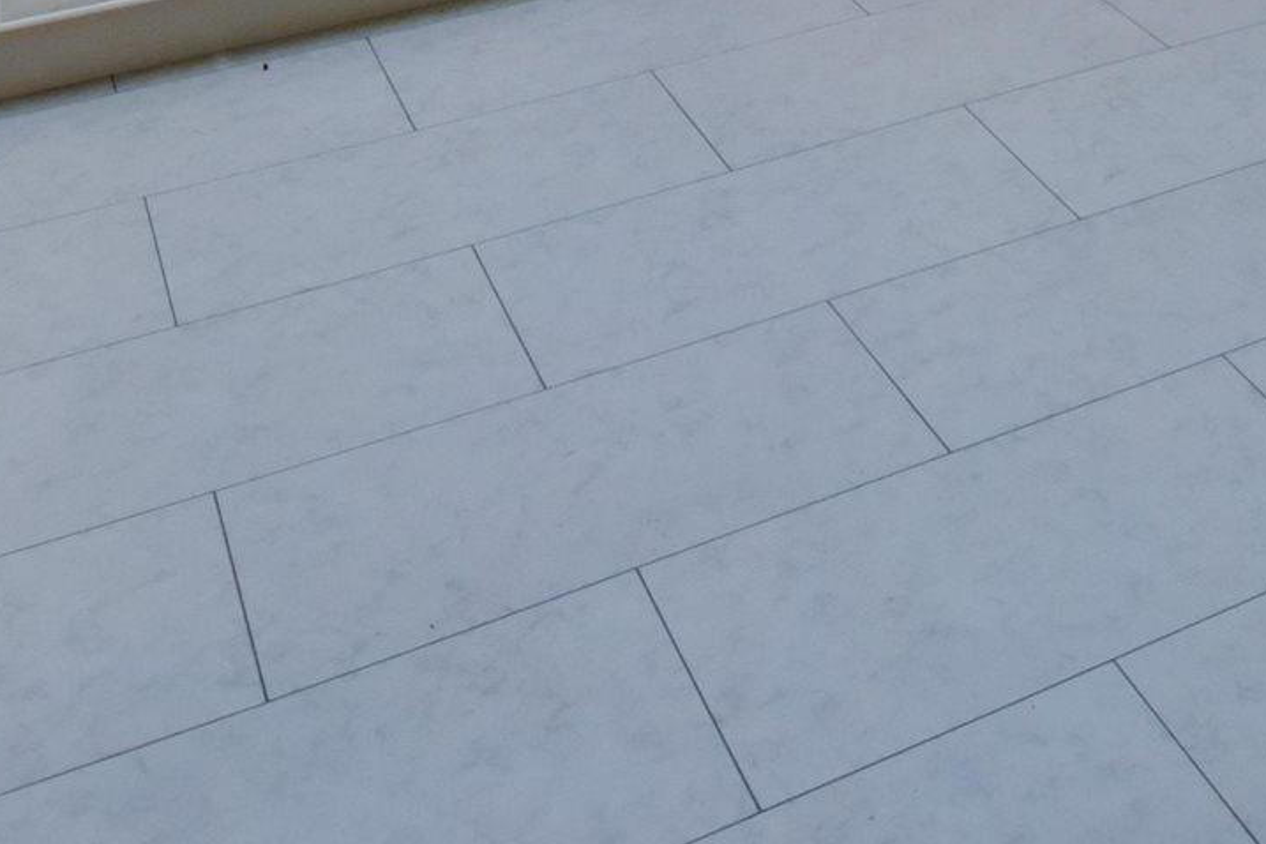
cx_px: 1135
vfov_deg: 16.4
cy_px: -906
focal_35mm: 60
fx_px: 2110
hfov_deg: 31.8
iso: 1600
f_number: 14
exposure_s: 1/50
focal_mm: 14
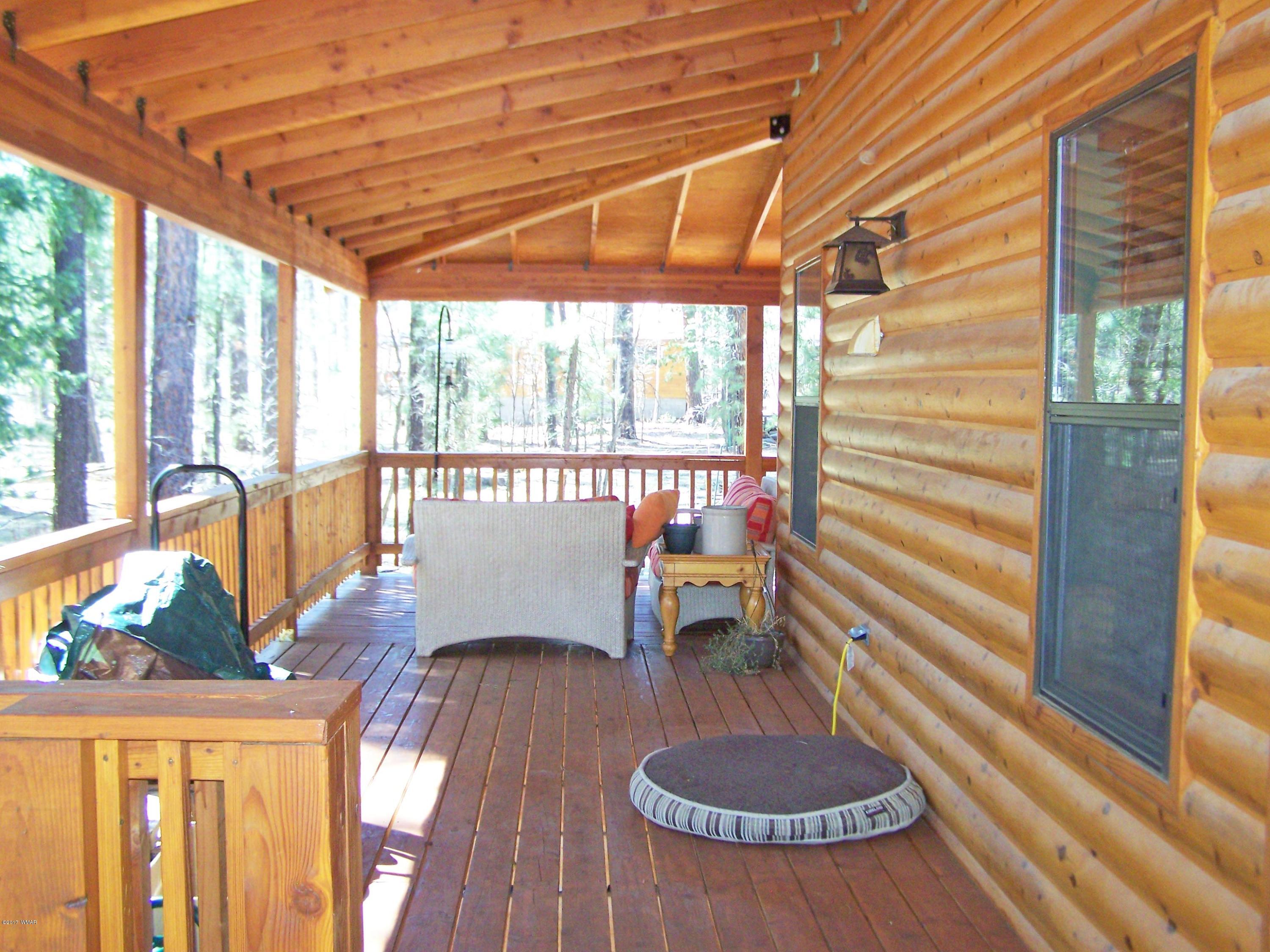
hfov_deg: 49.0
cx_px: 635
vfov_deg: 37.7
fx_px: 1394
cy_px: 476
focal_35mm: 38
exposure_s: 1/60
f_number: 2.8
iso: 160
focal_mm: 6.3
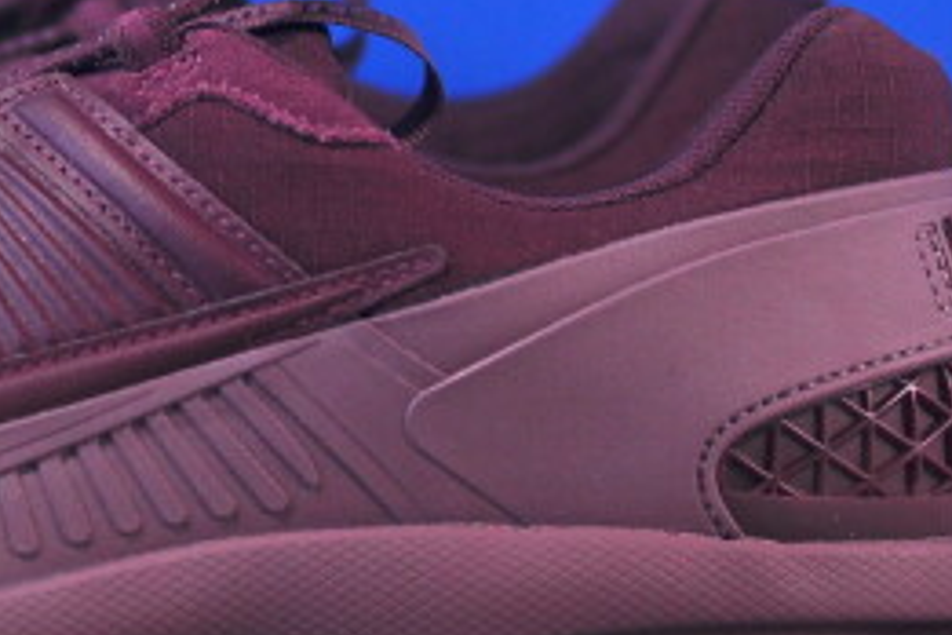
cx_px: -7
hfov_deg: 8.9
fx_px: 6082
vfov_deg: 6.0
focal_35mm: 230
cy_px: 100
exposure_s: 1/320
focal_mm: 50
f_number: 2.5
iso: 250
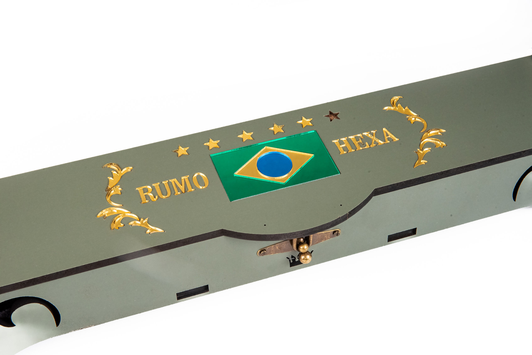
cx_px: 266
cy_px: 178
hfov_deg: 44.5
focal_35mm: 44
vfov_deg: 30.5
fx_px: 650
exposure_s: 1/200
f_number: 20
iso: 2000
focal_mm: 44
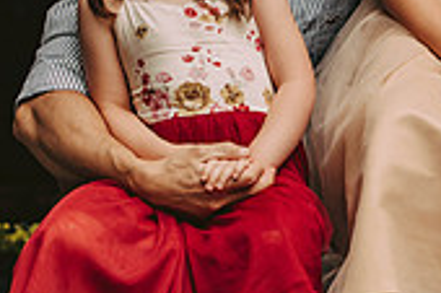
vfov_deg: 5.4
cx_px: 412
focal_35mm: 252
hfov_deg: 8.1
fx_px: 3084
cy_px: -38
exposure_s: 1/800
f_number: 2.8
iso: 640
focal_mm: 70
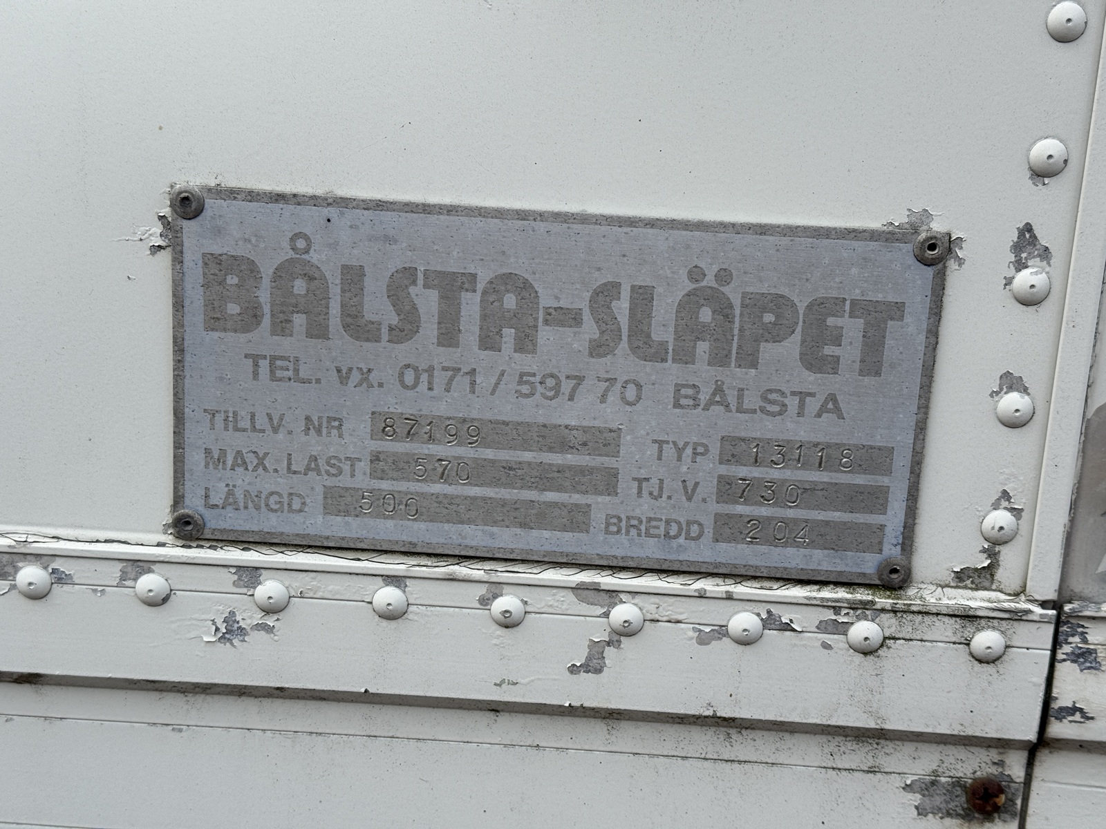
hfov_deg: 39.7
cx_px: 553
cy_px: 414
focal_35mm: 48
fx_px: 1534
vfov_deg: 30.3
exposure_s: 1/1931
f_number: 1.78
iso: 64
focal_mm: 6.76
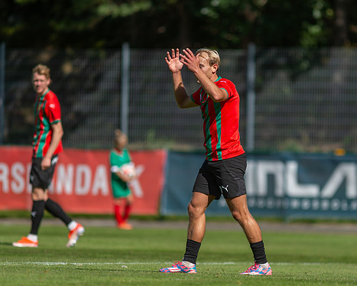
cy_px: 151
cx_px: 213
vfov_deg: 3.4
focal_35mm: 460
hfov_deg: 4.2
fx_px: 4862
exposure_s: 1/1600
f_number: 3.2
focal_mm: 300
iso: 110
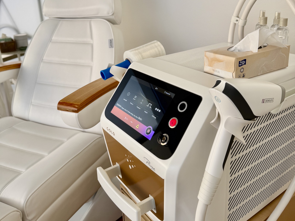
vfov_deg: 56.8
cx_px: 148
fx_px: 205
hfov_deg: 71.6
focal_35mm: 24
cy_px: 110
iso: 64
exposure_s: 1/121
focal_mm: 6.76
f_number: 1.78
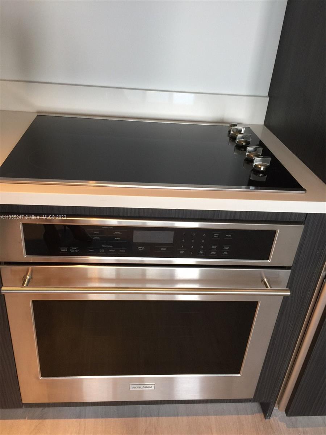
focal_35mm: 29
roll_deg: -5.5
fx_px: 364
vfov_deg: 61.7
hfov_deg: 48.2
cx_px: 163
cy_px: 218
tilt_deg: -28.4
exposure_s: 1/15
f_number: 2.2
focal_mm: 4.15
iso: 32
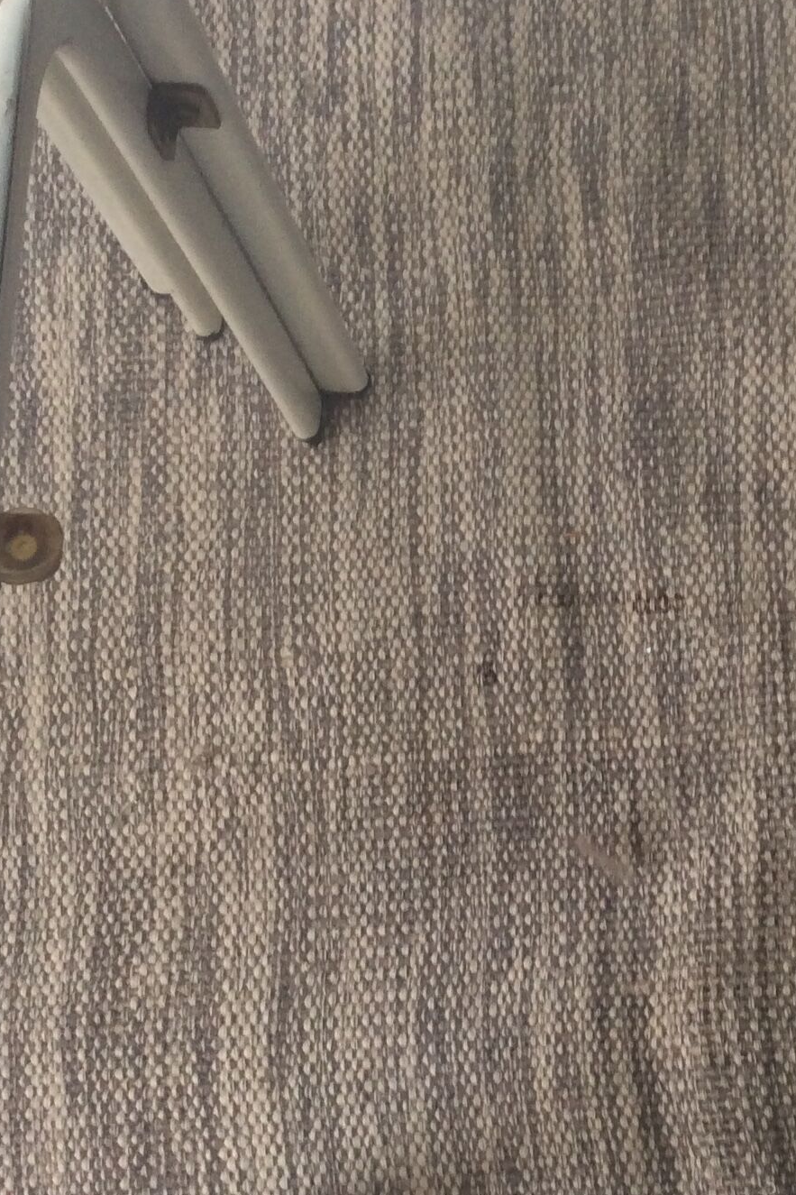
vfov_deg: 30.9
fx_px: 2156
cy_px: 682
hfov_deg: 20.5
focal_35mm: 65
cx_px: 708
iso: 40
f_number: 2.4
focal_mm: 3.3
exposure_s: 1/25
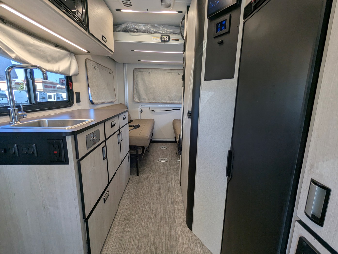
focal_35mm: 16
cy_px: 127
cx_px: 169
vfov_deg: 78.2
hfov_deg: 94.4
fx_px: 156
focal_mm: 2.35
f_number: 2.2
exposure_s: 1/116
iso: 83
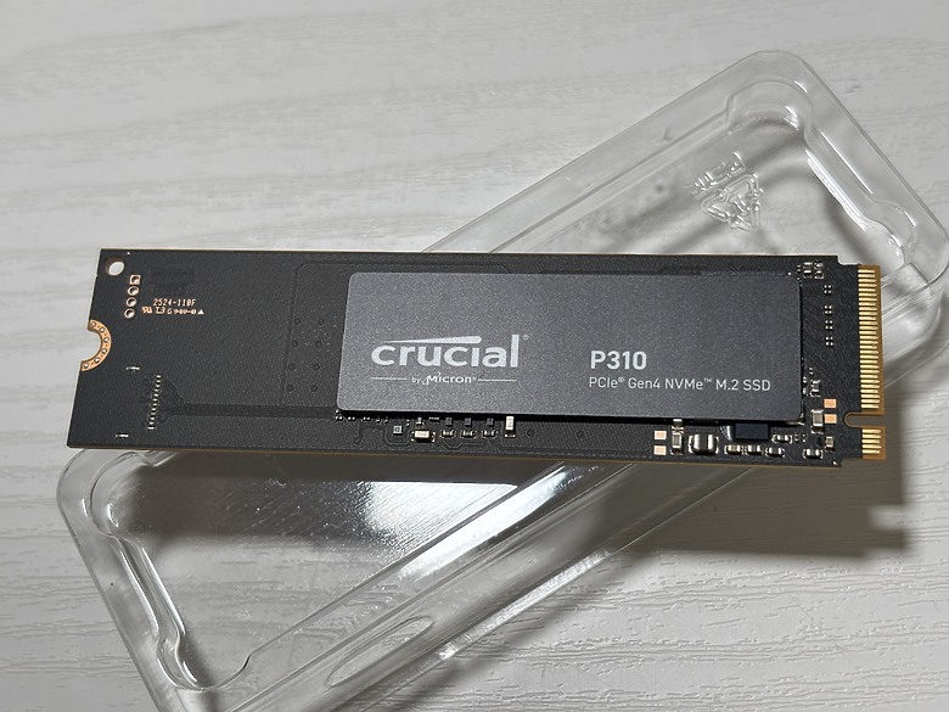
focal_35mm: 52
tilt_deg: -66.8
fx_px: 1426
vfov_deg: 28.0
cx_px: 474
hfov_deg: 36.8
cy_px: 356
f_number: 1.6
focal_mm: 5.96
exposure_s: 1/120
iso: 64
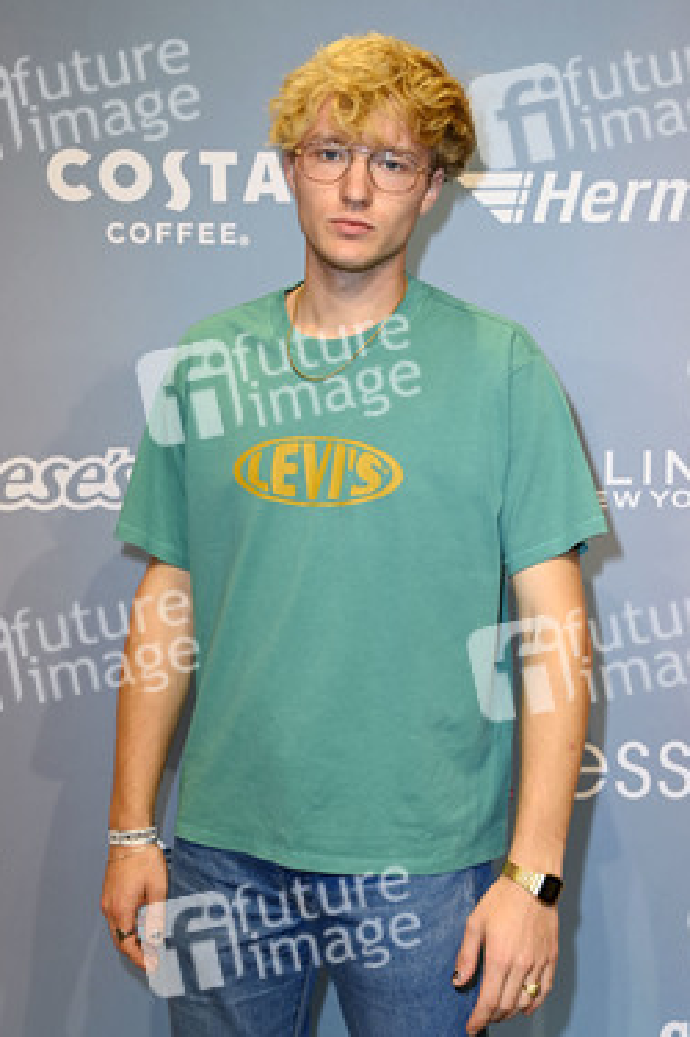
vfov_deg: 30.5
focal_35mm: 66
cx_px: 359
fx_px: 1901
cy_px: 518
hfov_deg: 20.6
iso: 400
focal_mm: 62
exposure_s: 1/160
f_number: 5.6
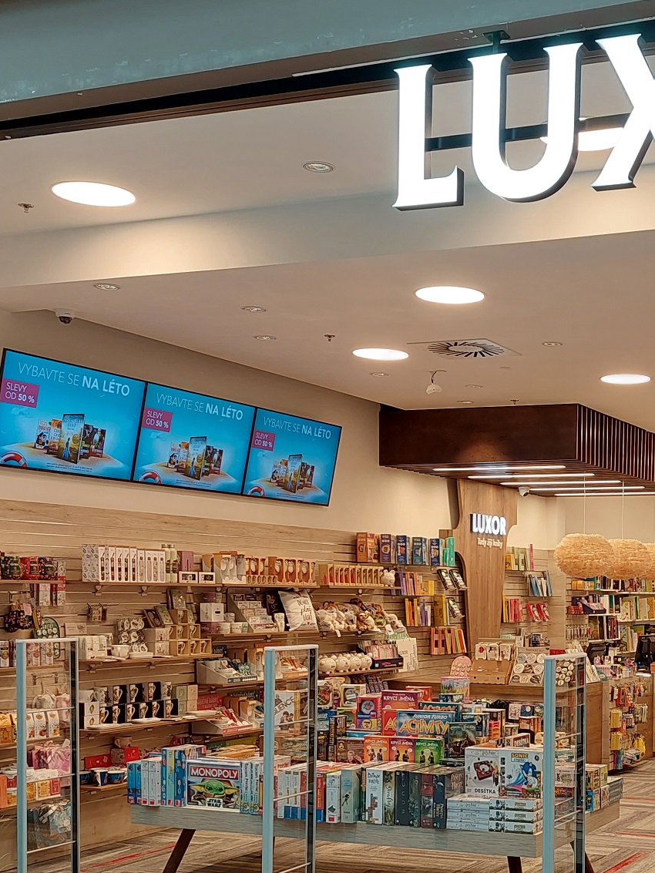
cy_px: 651
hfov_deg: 27.7
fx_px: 1286
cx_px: 569
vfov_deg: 36.6
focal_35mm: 51
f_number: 1.8
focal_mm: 5.23
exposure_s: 1/50
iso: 50
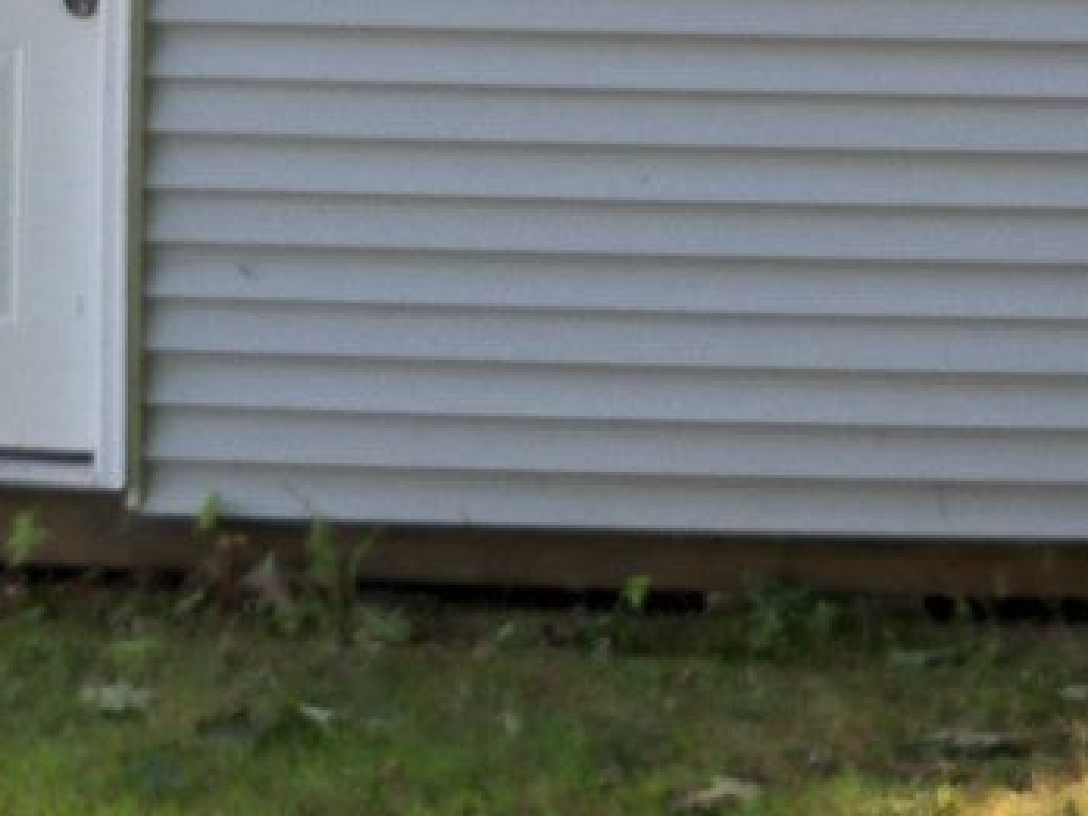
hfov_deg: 19.1
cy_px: -134
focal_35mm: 103
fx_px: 3237
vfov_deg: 14.0
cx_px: 660
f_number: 3.5
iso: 80
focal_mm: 6.2
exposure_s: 1/50
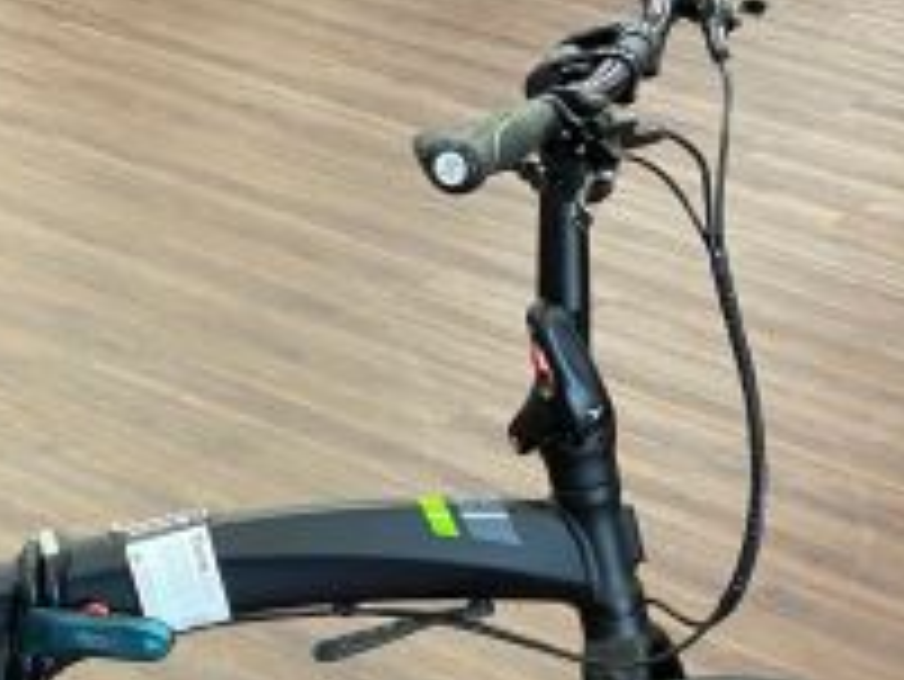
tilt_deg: -27.8
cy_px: 635
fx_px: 3240
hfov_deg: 15.7
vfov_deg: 11.9
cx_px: 94
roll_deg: -3.9
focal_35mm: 124
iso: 160
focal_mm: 6
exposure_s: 1/50
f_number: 2
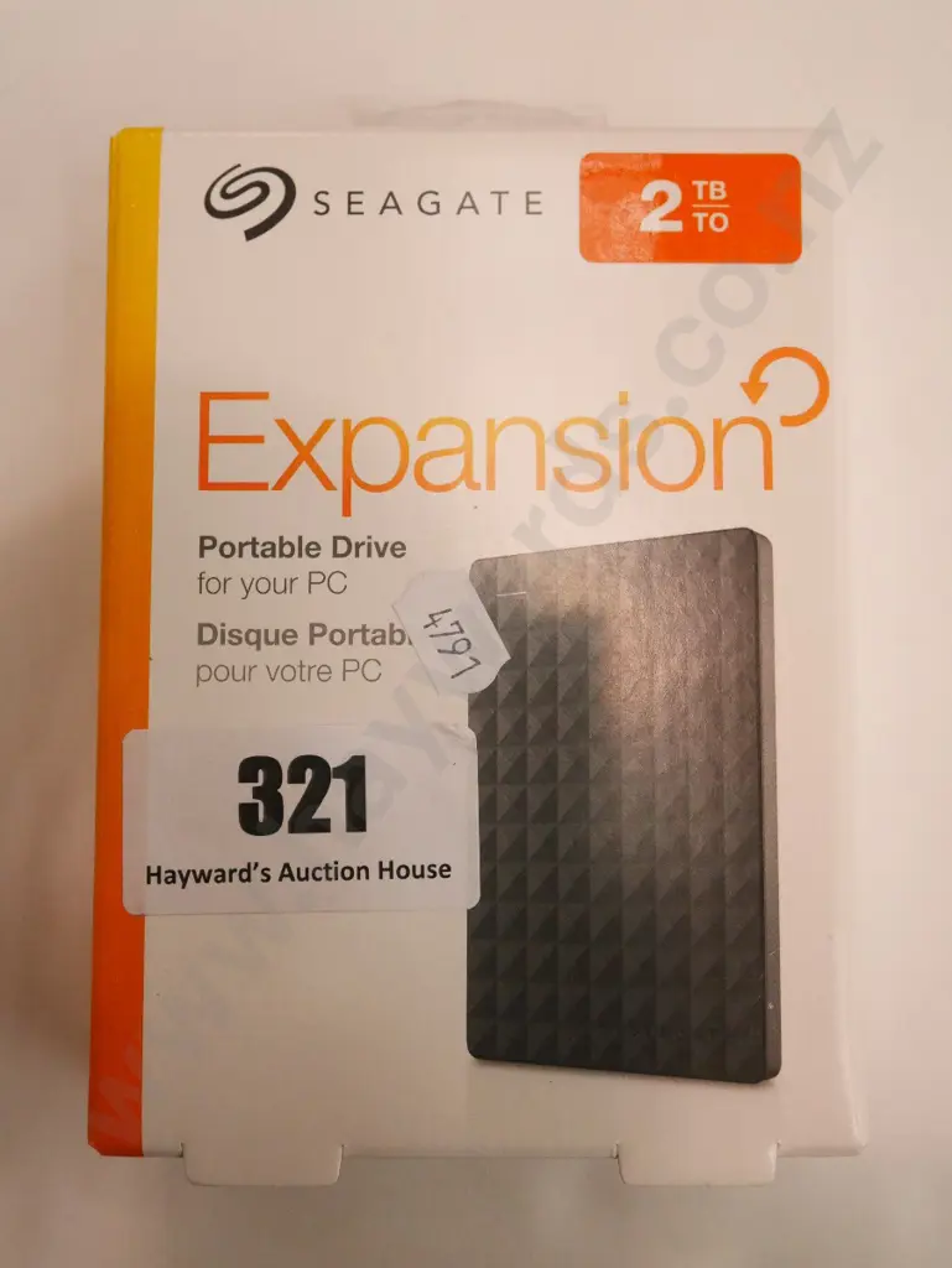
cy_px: 634
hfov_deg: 41.8
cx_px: 476
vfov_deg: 53.9
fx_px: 1246
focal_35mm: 34
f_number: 4.1
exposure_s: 1/320
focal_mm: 17
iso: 3200
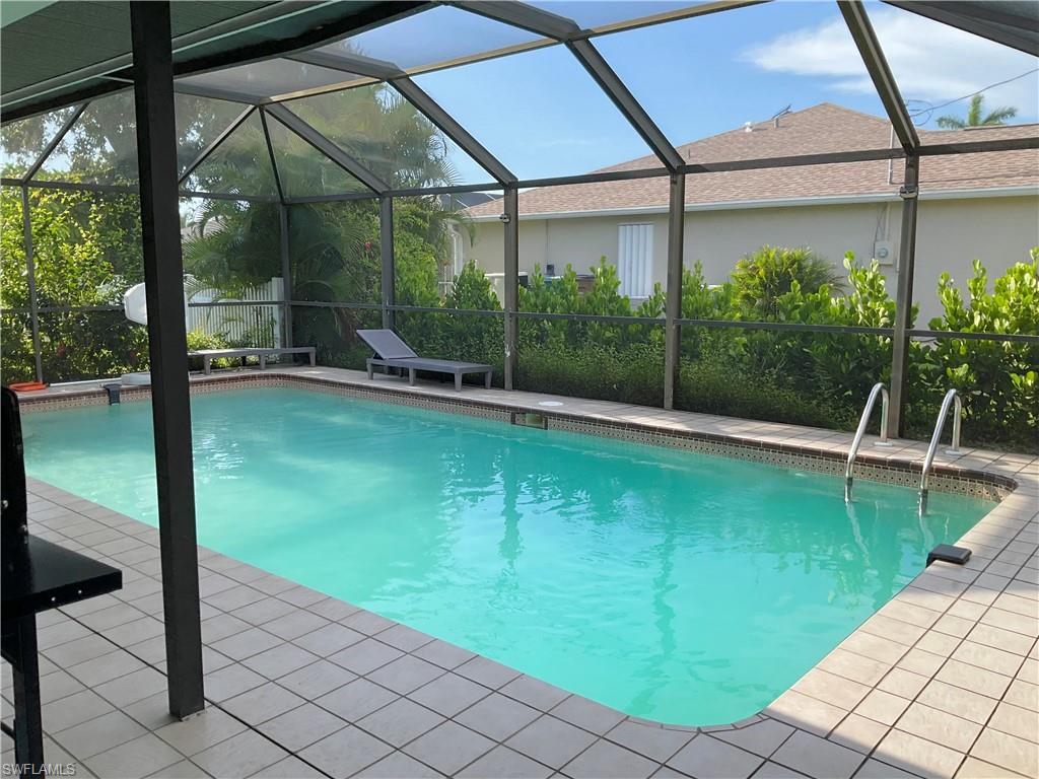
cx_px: 520
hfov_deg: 61.7
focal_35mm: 29
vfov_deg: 48.2
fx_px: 870
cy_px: 390
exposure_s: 1/586
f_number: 1.8
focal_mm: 3
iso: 25
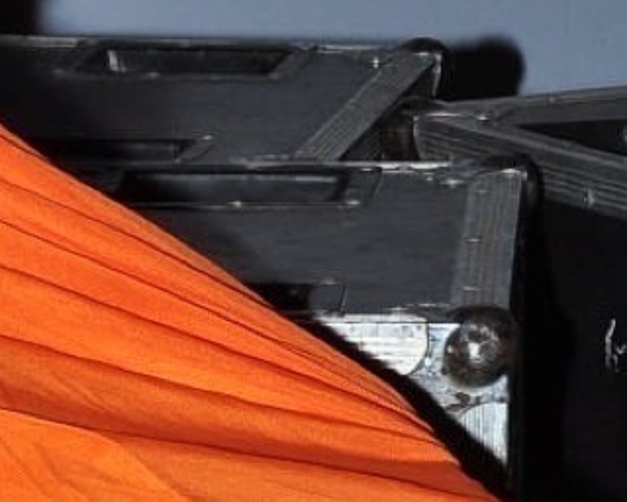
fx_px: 5152
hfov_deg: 6.8
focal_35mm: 278
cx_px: -388
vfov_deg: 5.6
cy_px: 357
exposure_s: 1/125
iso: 400
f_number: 10
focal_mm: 35
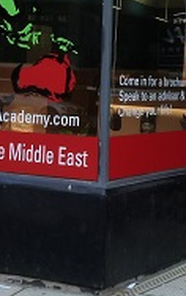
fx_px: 655
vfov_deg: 24.1
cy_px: -16
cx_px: 91
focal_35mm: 81
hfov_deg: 16.2
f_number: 4
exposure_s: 1/160
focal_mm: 4.3
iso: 160
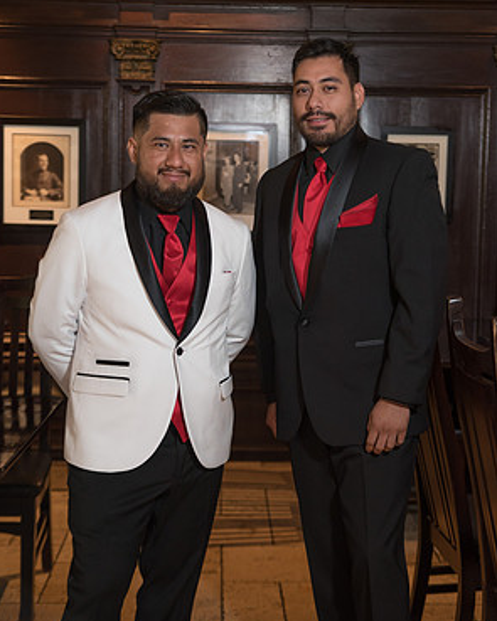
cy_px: 271
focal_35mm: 63
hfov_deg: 24.2
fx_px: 1159
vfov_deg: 30.0
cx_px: 246
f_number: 3.5
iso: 1250
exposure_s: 1/125
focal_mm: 55
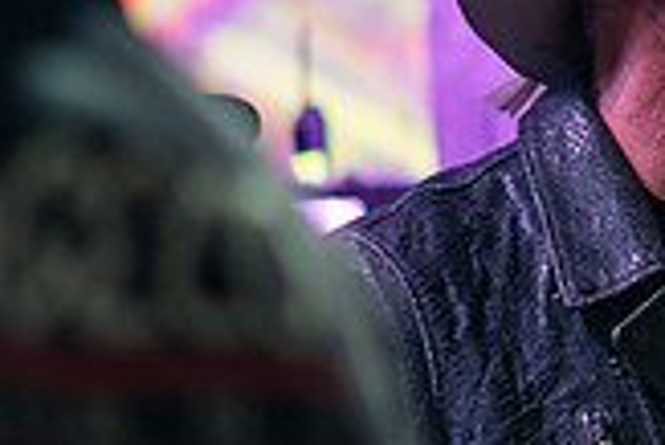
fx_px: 4030
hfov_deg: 9.4
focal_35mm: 218
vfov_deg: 6.3
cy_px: 124
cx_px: 668
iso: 250
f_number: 1.8
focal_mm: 50
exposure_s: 1/125
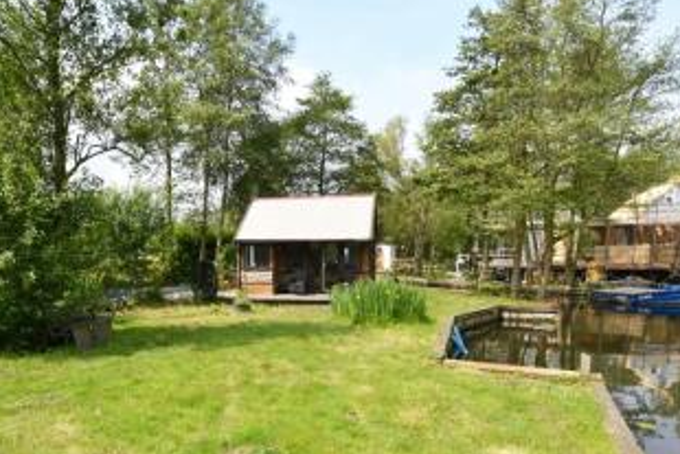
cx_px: 274
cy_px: 313
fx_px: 435
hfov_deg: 75.3
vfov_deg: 53.8
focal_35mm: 23
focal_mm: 10
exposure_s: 1/320
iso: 200
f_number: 8
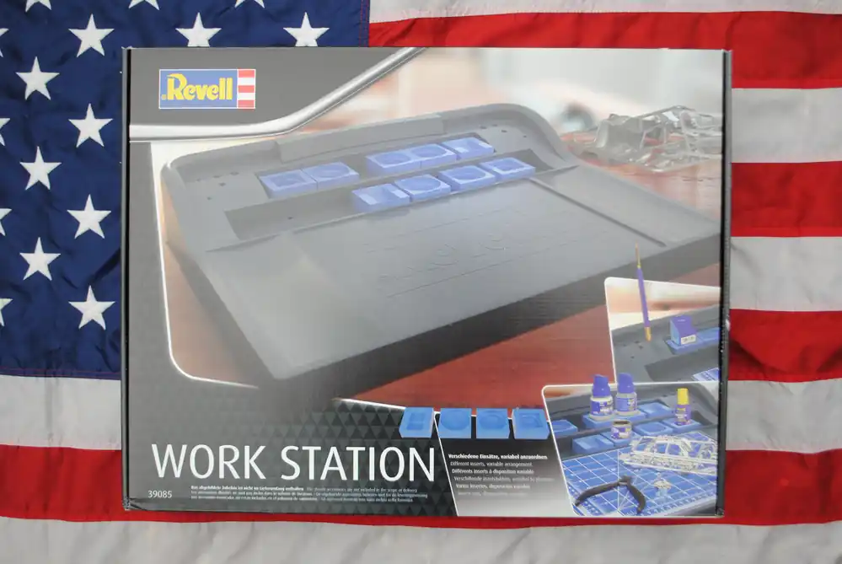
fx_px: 913
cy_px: 282
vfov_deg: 34.3
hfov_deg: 49.5
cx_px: 421
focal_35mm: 39
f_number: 5.6
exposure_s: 1/160
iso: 100
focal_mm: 26
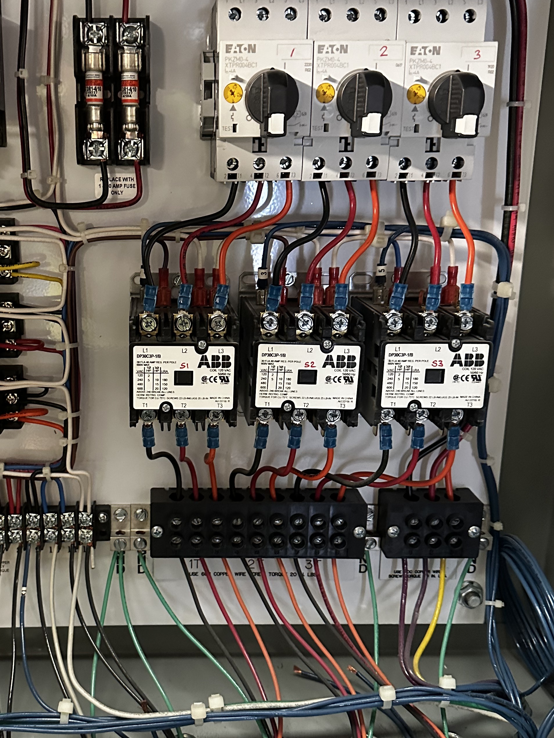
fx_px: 811
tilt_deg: -13.5
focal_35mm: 38
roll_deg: -1.0
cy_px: 374
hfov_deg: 37.1
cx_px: 160
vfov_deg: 49.0
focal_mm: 6.86
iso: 1000
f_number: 1.78
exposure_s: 1/40
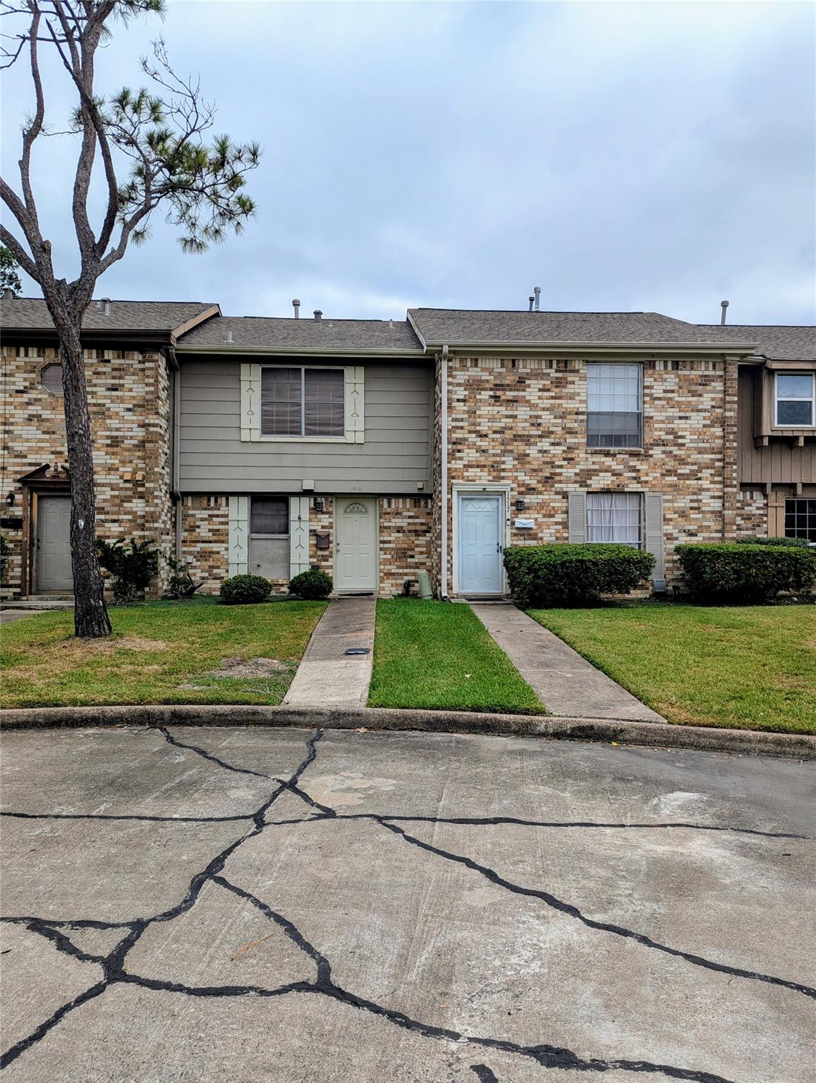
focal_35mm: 24
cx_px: 408
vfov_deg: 71.5
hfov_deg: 56.9
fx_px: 752
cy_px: 542
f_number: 1.85
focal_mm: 6.81
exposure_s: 1/2632
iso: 45
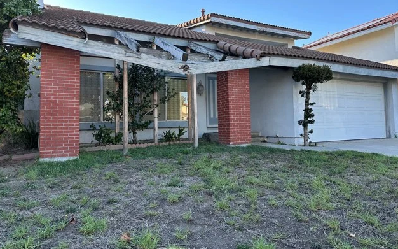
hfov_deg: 70.4
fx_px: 282
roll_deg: +1.6
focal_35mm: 26
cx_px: 202
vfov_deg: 47.5
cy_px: 110
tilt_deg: +3.4
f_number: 1.78
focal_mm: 6.86
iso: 80
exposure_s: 1/646
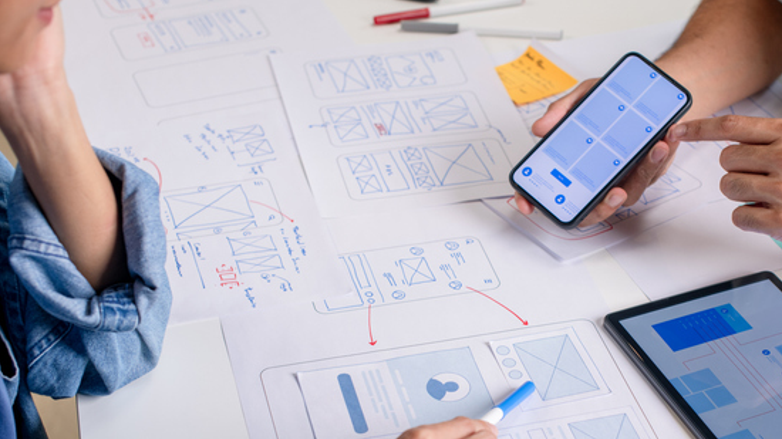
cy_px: 339
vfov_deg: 17.3
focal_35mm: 69
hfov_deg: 30.4
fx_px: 1430
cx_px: 506
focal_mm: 50
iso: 200
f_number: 4.5
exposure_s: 1/60
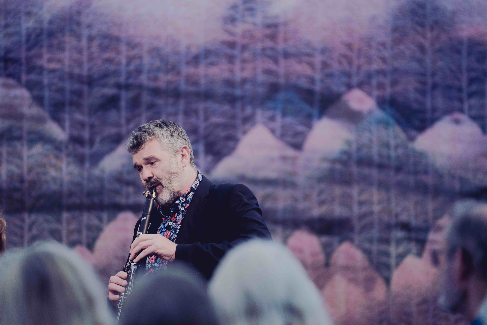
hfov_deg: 10.3
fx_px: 2706
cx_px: 244
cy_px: 162
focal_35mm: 200
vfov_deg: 6.9
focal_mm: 200
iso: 1000
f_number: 2.8
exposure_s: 1/200
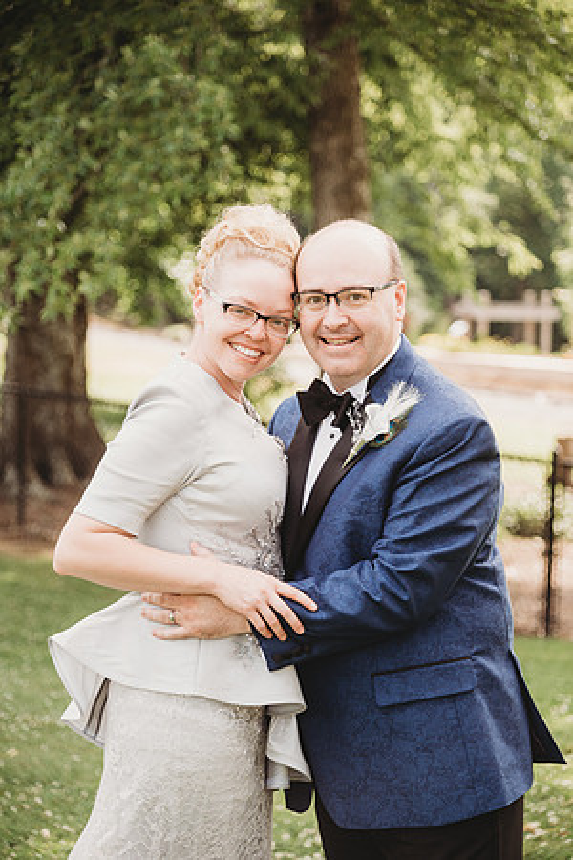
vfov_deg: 21.5
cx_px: 286
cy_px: 430
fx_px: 2268
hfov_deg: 14.4
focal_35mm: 95
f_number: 4
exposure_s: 1/320
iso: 200
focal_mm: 95
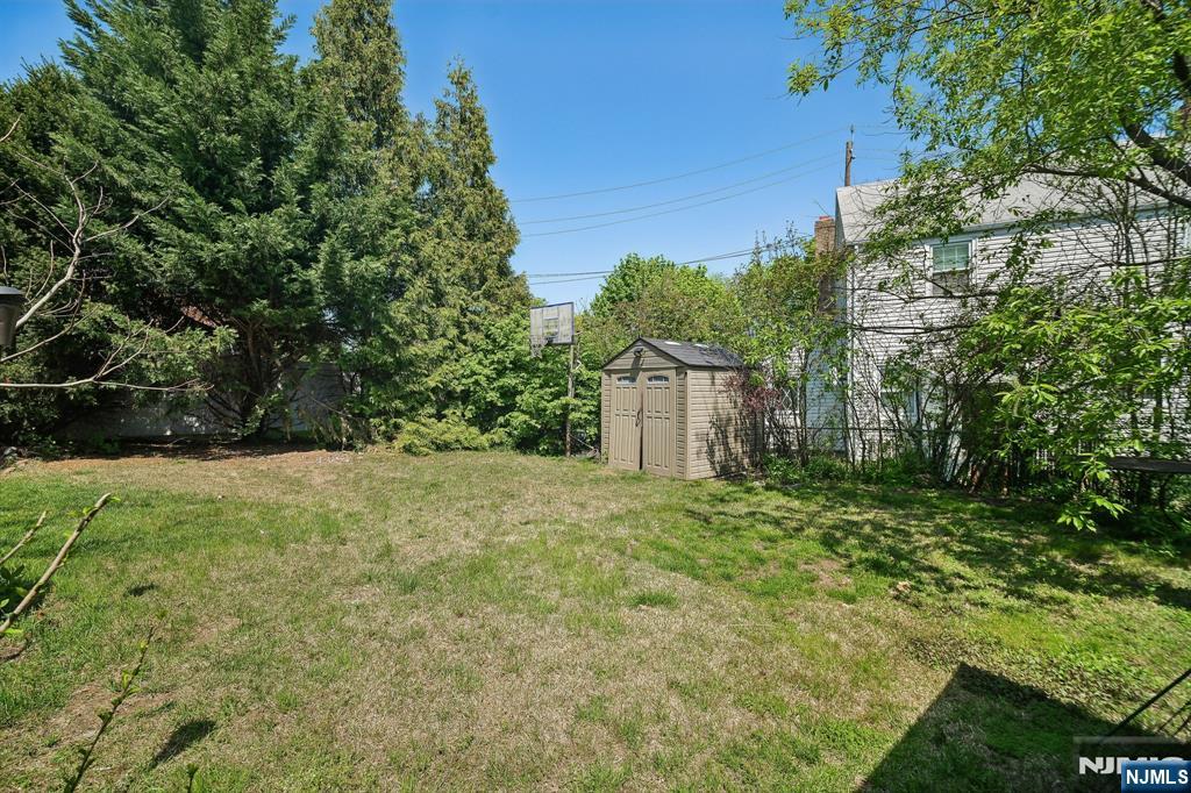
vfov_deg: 53.1
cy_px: 396
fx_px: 794
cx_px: 596
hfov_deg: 73.8
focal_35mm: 24
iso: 640
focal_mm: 24
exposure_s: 1/800
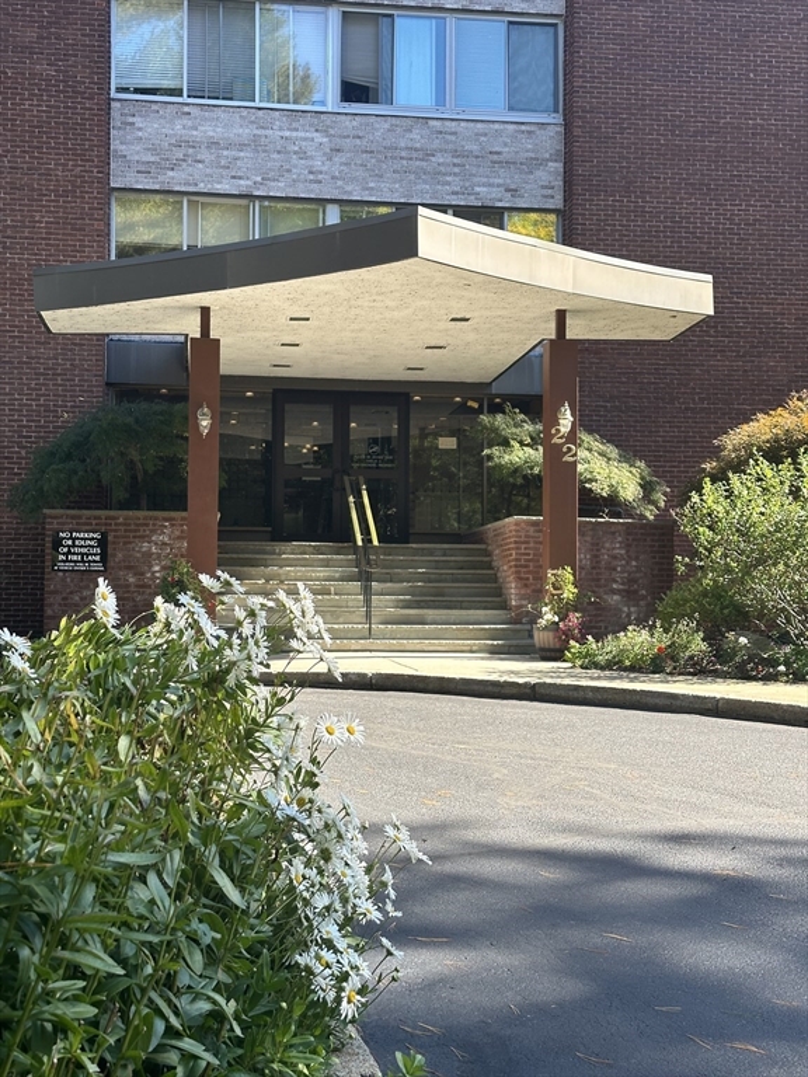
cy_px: 538
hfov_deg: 30.3
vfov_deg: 39.7
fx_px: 1494
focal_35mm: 48
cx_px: 404
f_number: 1.78
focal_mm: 6.86
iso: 64
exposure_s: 1/642
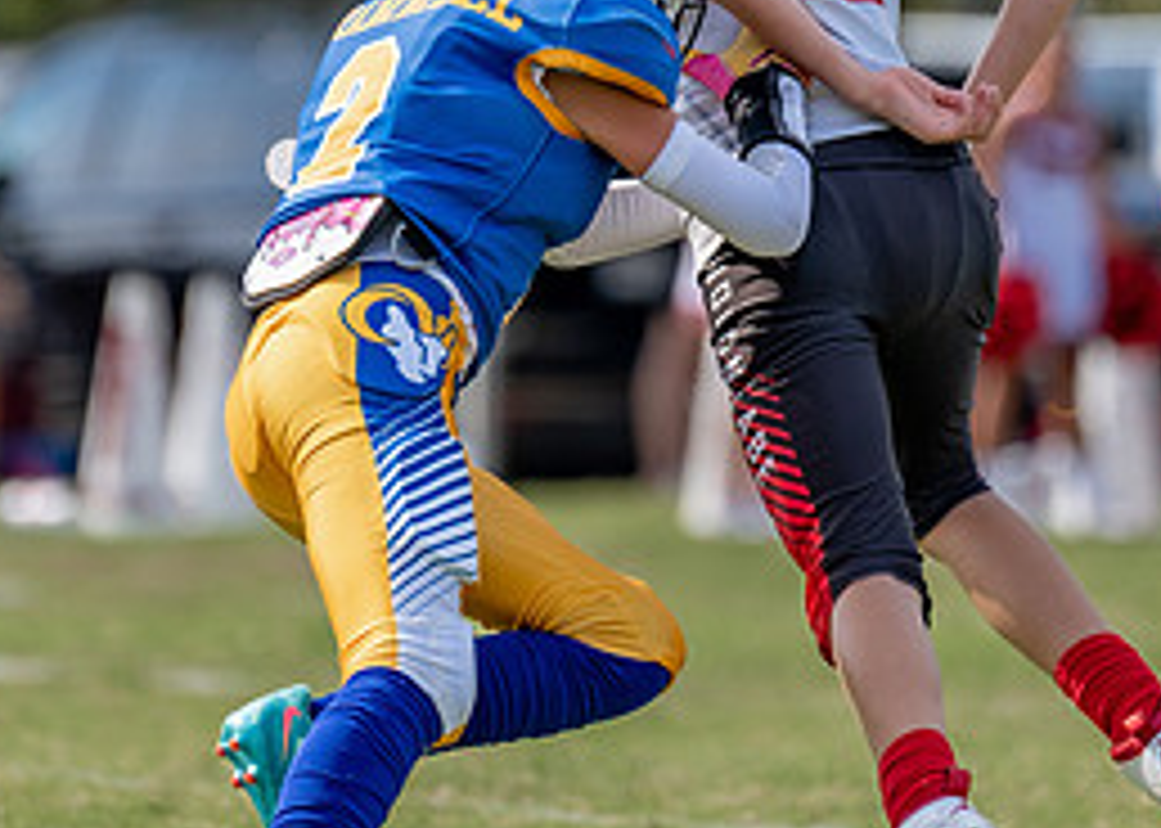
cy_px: 75
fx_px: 23432
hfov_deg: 2.8
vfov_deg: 2.0
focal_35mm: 711
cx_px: 510
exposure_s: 1/2000
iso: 100
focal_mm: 200
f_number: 2.8
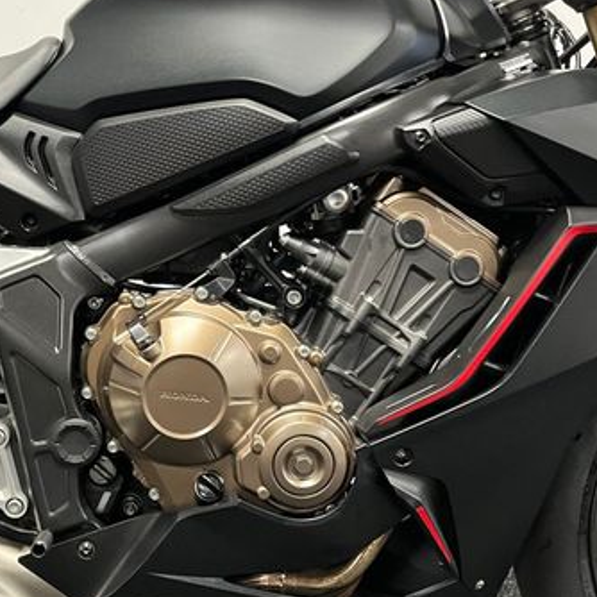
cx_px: 216
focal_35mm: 44
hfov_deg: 38.1
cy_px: 306
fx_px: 859
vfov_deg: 38.3
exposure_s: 1/33
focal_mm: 5.1
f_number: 1.6
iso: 400
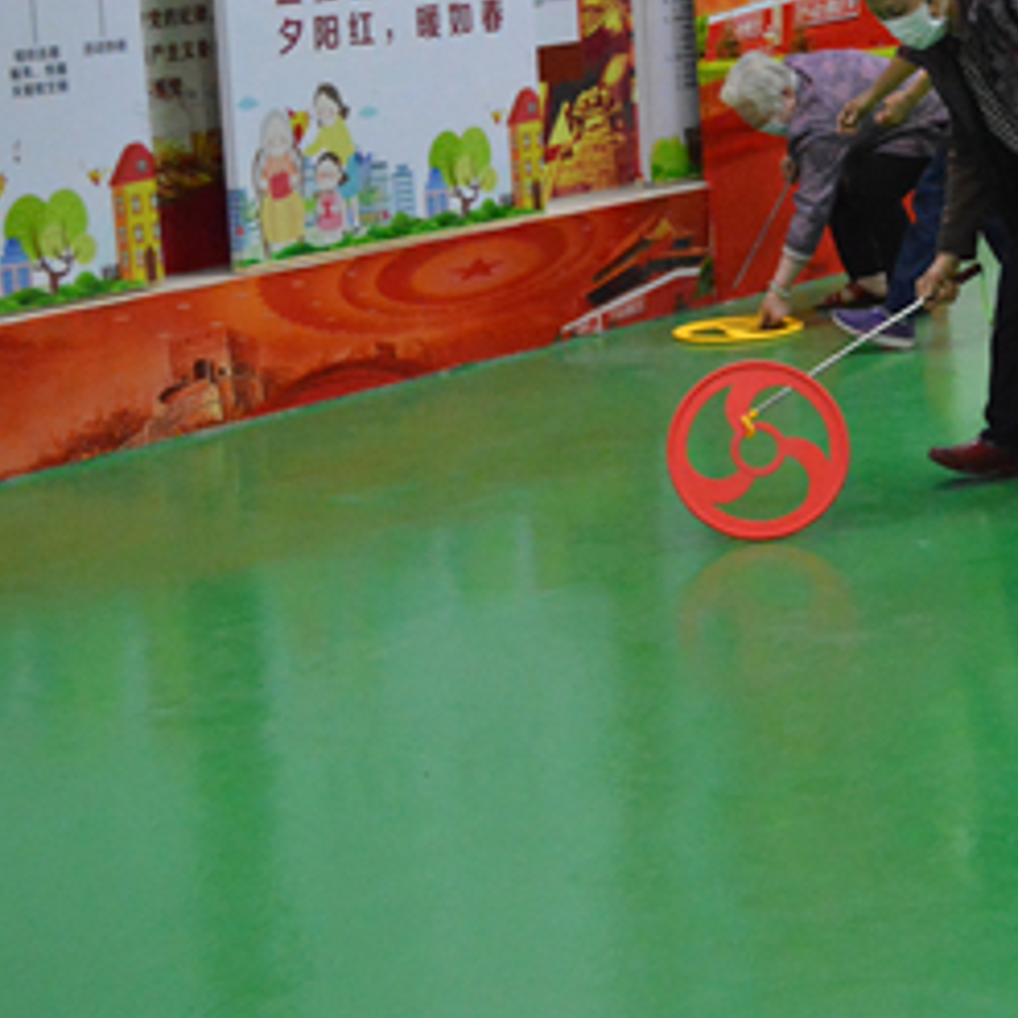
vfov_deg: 17.5
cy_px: 251
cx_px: 948
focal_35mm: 99
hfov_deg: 17.3
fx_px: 3294
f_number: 5.6
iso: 6400
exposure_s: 1/125
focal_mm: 32
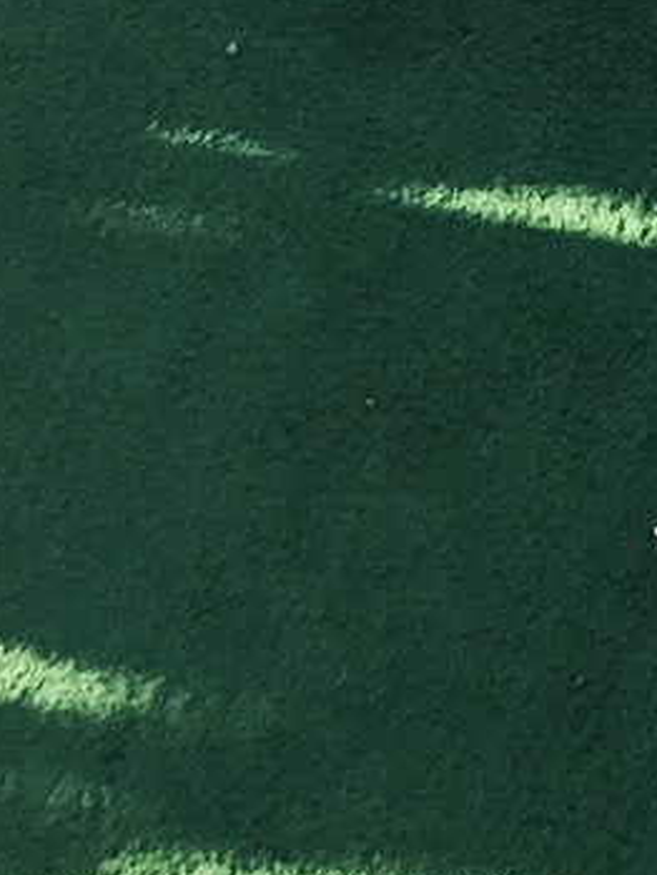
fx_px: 4299
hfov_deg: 8.6
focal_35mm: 170
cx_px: 787
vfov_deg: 9.6
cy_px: -1537
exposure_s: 1/164
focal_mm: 4.15
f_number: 2.2
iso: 25
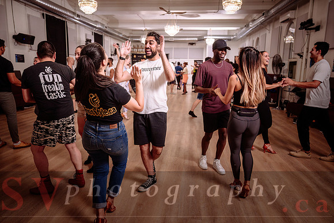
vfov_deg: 51.4
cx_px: 167
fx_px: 231
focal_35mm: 25
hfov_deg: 71.6
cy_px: 112
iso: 800
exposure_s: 1/160
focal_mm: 24
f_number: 2.8
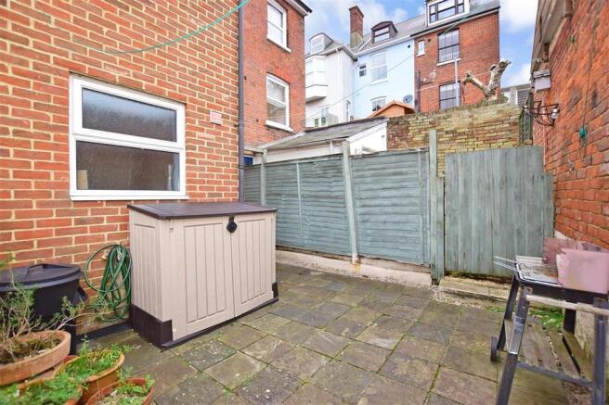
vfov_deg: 77.3
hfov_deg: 100.4
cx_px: 304
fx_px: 254
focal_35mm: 15
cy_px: 202
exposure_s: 1/100
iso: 400
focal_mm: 10
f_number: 5.6
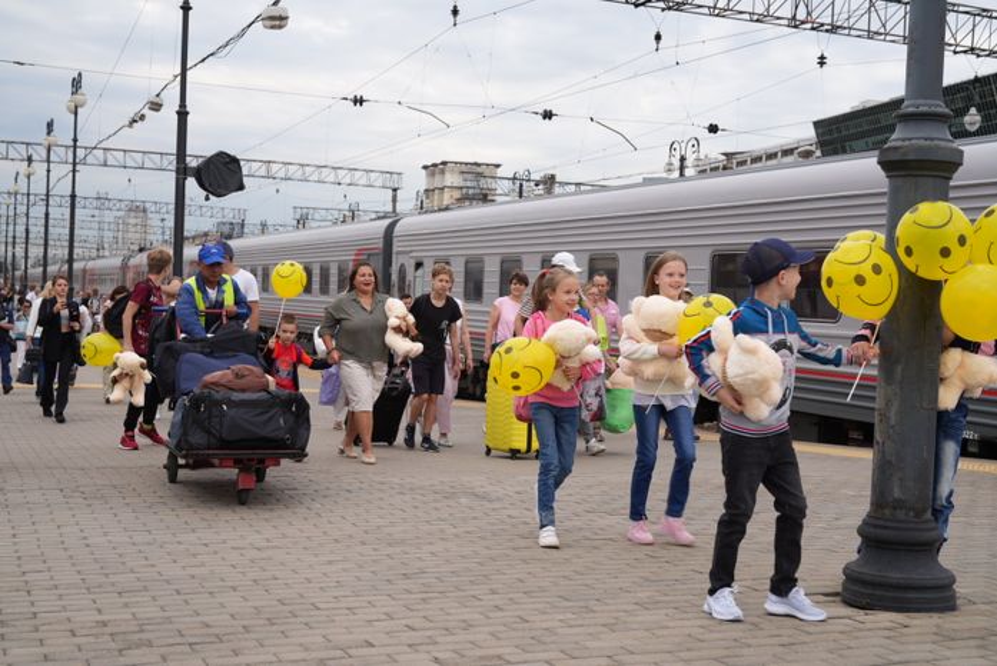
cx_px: 498
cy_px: 333
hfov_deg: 44.5
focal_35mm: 44
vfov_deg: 30.6
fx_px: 1220
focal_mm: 44
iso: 100
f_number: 5.6
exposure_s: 1/200
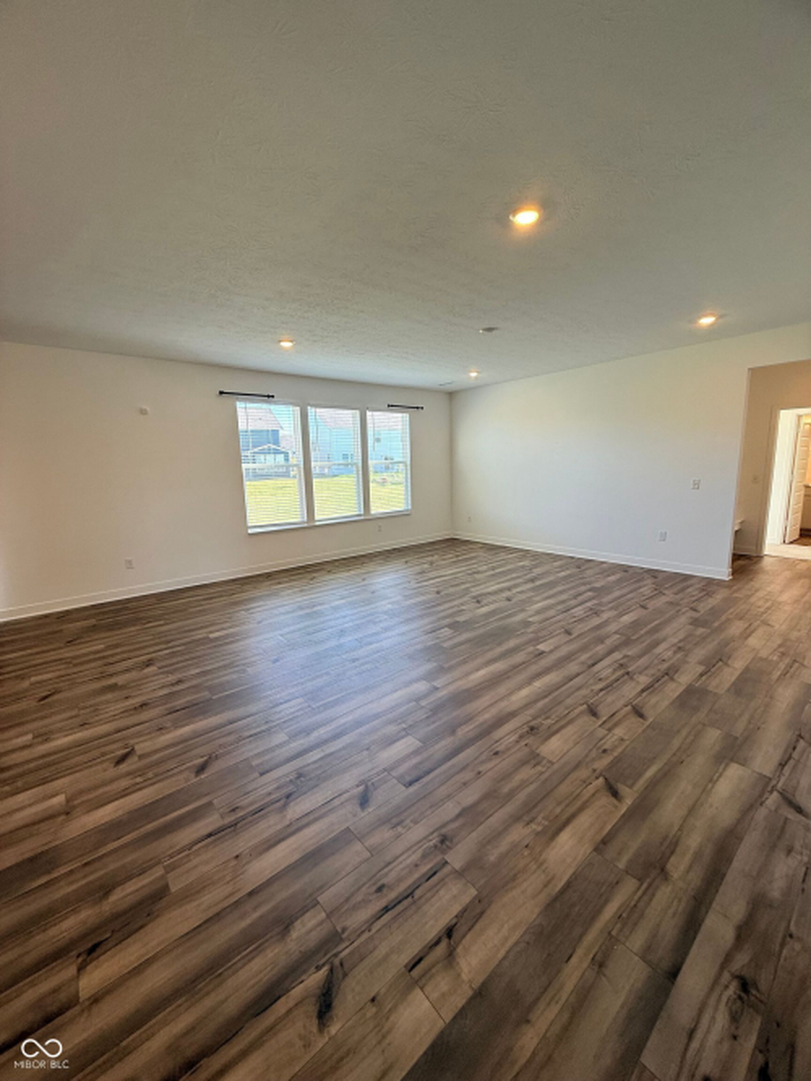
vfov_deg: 102.1
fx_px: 437
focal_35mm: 14
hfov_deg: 85.7
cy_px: 540
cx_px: 406
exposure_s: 1/120
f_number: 2.2
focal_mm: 2.22
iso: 100
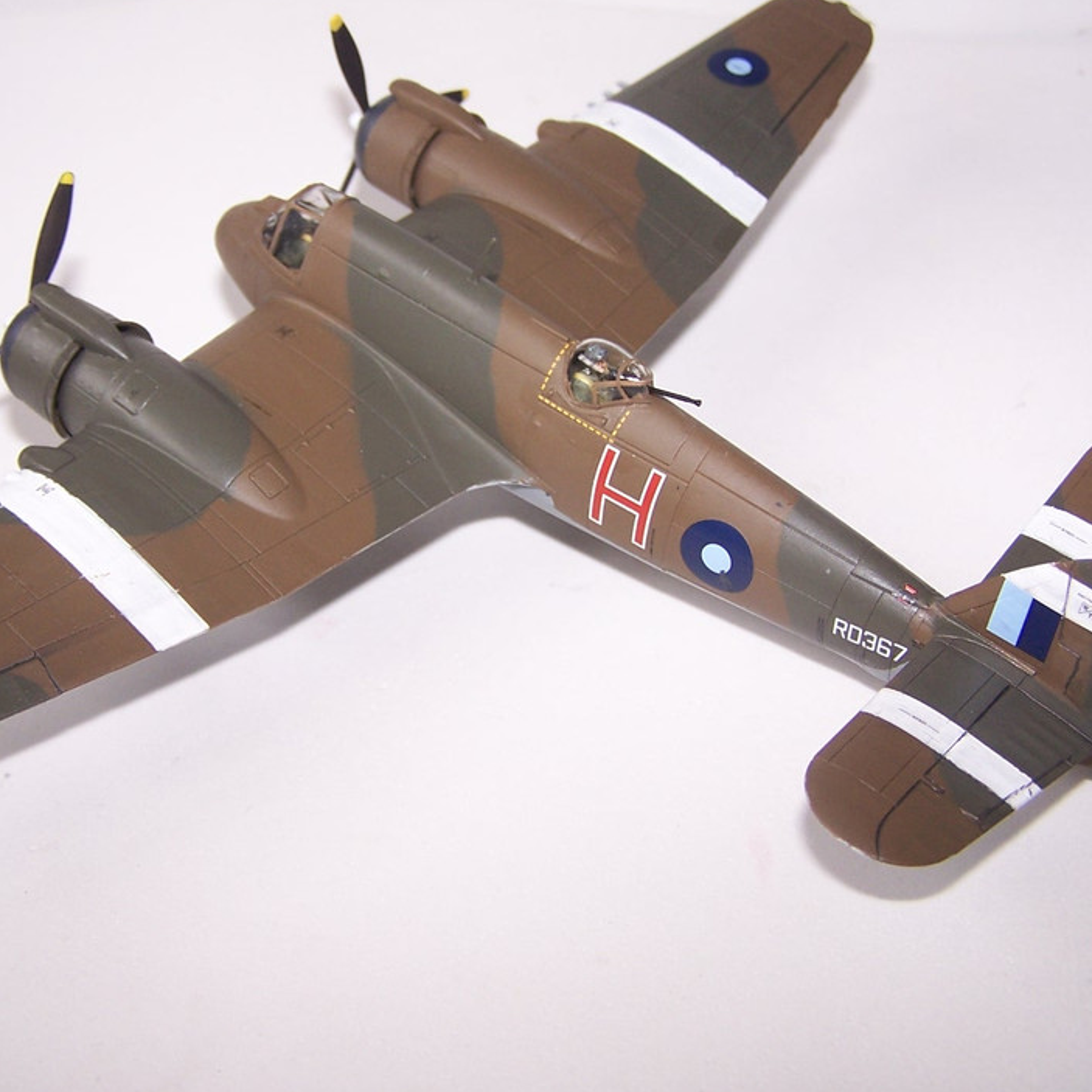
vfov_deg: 33.4
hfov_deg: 33.3
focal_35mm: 51
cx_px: 467
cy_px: 514
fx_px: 1820
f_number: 2.8
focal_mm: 6.3
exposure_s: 1/125
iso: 80
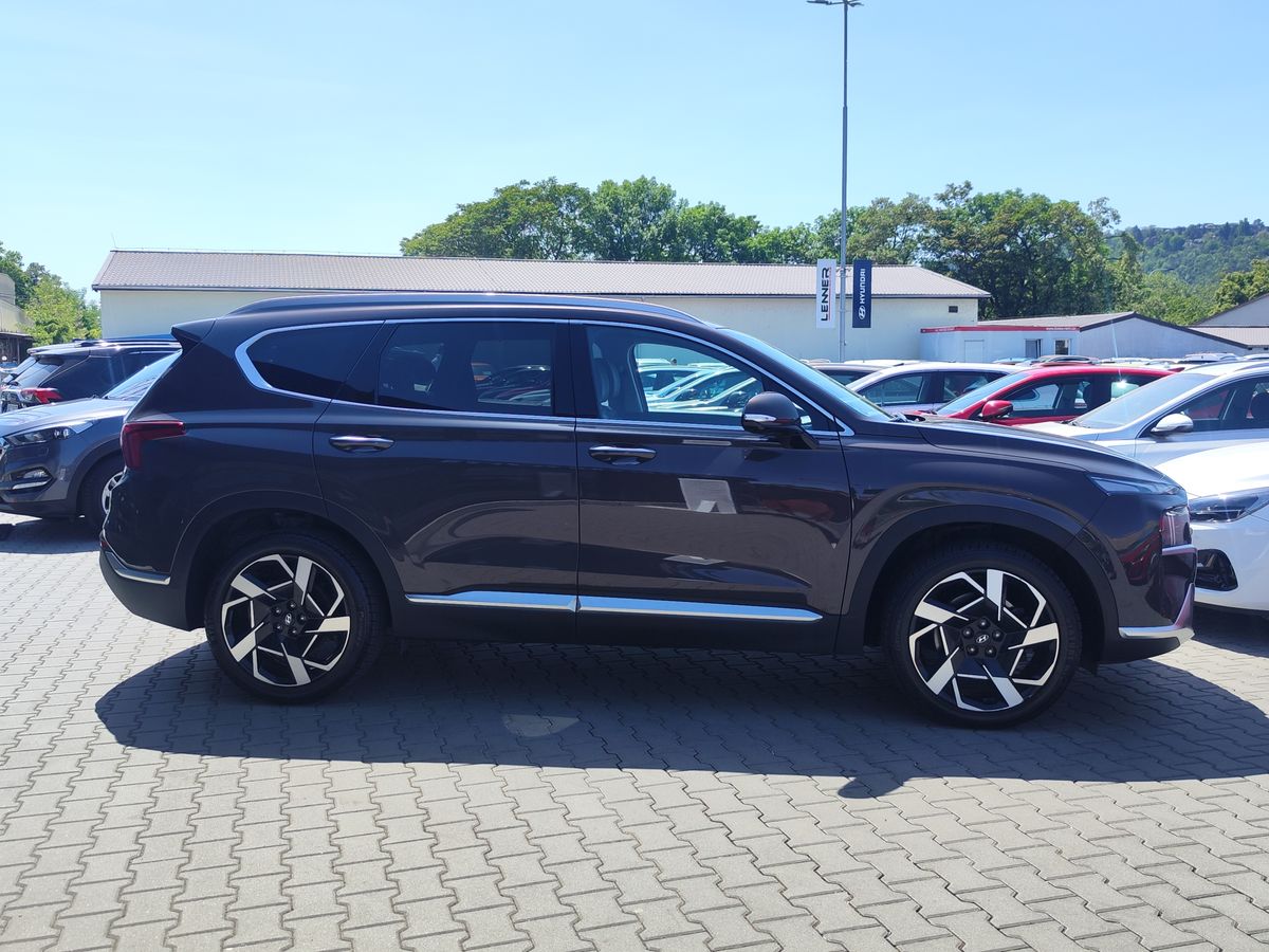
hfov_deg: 73.9
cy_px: 476
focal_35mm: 23
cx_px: 634
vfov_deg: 58.9
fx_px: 843
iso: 50
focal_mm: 7.01
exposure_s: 1/659
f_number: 1.69
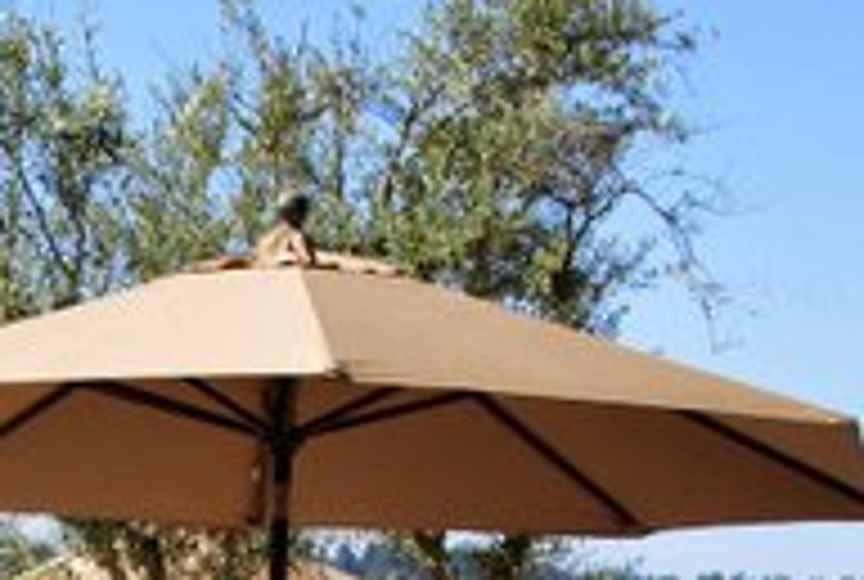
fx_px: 2646
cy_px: 816
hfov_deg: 17.5
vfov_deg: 12.1
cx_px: -216
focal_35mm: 110
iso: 100
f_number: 10
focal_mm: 22
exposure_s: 1/125
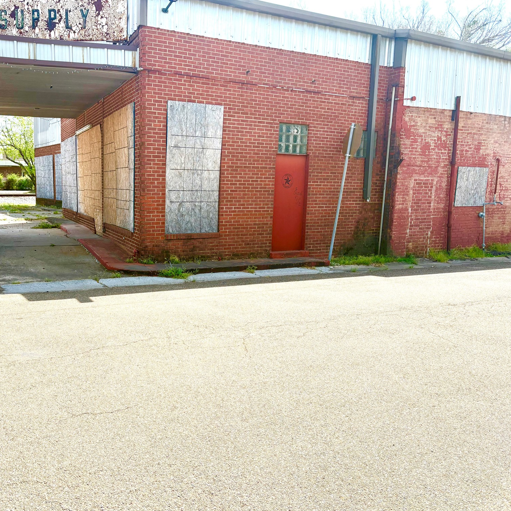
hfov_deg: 51.5
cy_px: 257
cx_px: 169
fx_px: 518
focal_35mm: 31
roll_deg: -0.8
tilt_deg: -7.4
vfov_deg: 52.5
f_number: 1.6
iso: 50
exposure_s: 1/2747
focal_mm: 5.96
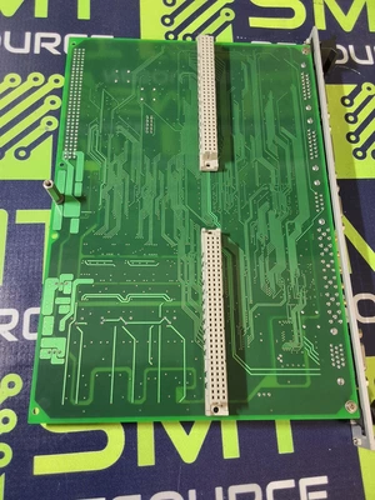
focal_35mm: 28
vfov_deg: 63.4
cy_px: 250
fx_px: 404
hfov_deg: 49.7
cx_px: 188
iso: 100
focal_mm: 2.91
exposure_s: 1/40
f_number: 1.9
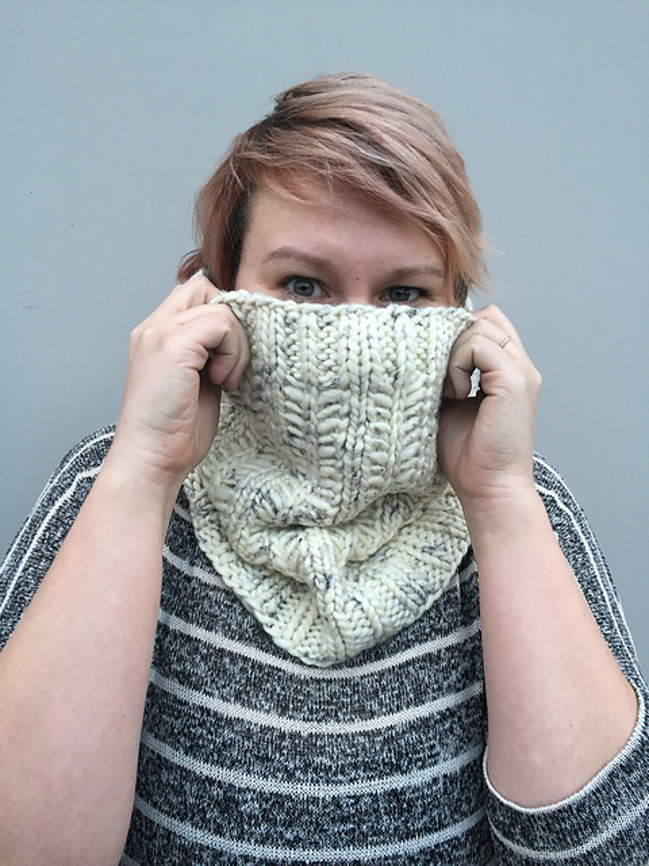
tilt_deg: -1.6
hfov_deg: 48.2
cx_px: 324
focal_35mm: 29
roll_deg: -1.3
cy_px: 433
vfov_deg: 61.7
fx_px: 725
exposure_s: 1/30
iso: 50
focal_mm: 4.15
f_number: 2.2
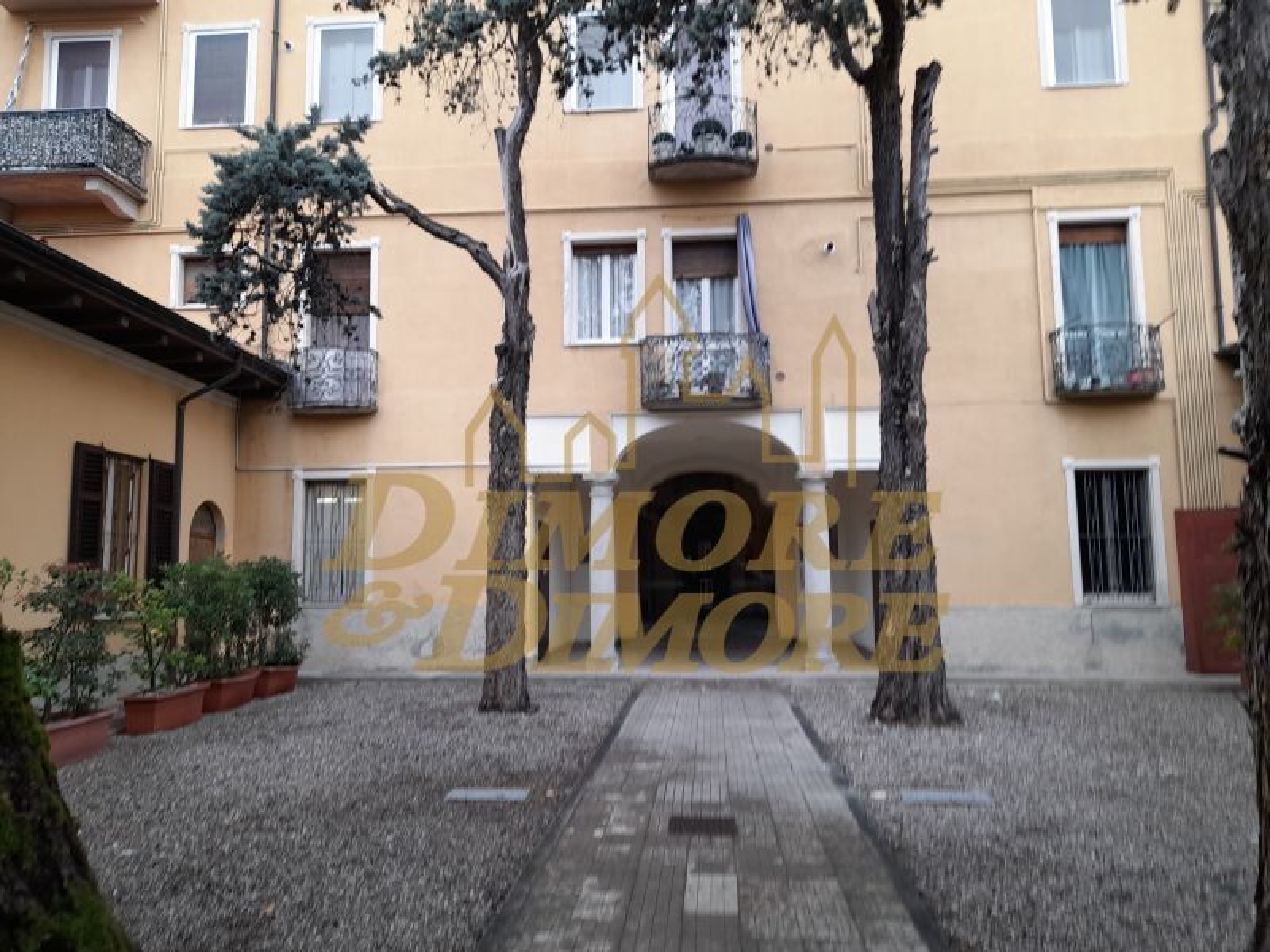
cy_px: 476
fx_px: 917
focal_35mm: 25
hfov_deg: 69.4
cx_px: 635
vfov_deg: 54.9
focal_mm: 4.6
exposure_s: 1/50
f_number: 2
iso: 40
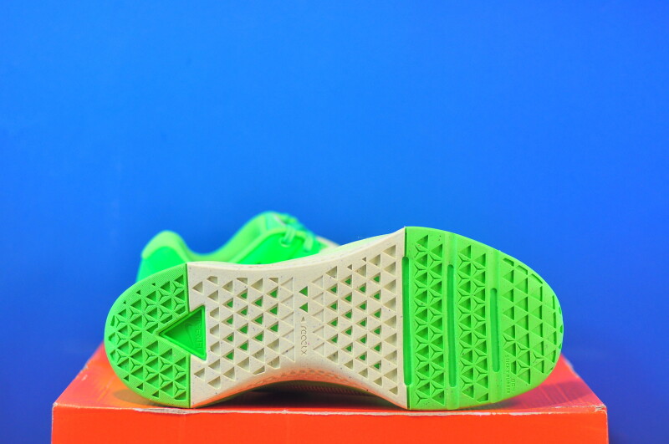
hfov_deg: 27.0
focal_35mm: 75
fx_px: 1392
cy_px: 222
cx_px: 334
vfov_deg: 18.1
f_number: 2.2
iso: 250
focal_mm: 50
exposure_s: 1/320
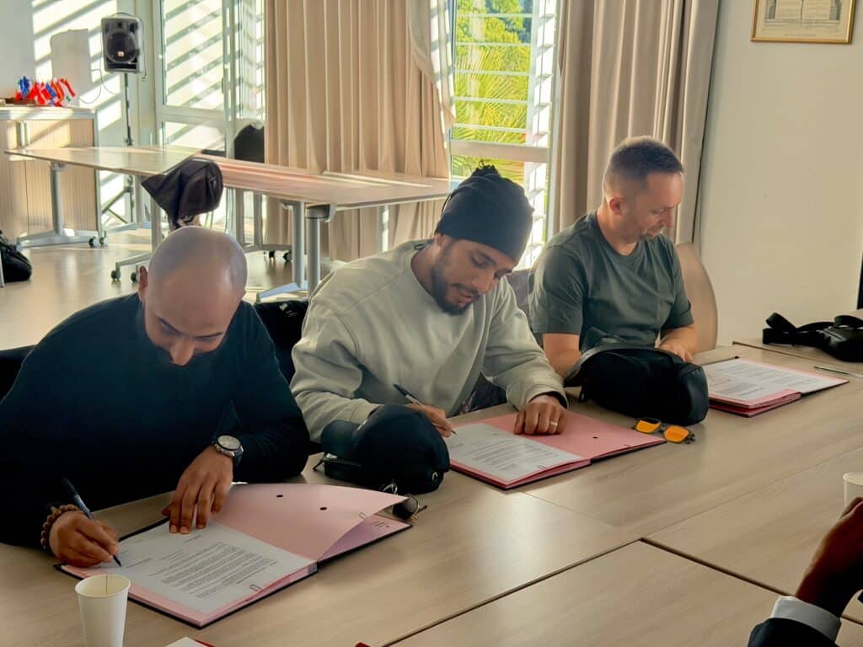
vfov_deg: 30.3
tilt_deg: -13.1
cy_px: 324
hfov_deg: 39.7
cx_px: 432
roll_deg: -1.4
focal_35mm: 48
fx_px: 1197
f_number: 1.78
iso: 160
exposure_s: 1/221
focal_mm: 6.76
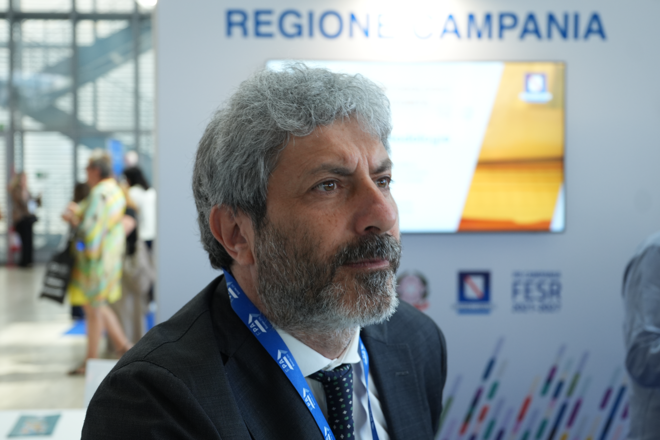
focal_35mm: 52
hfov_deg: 37.9
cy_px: 220
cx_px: 330
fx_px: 962
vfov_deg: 25.8
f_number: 4
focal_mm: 35
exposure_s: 1/60
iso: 400
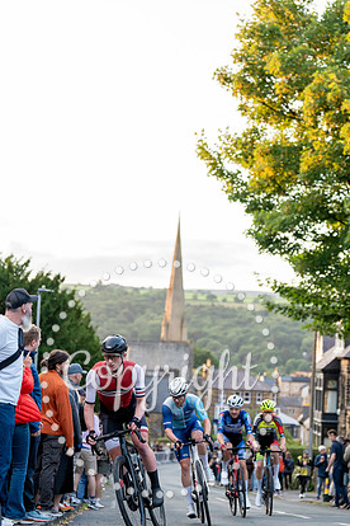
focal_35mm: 76
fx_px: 1108
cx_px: 184
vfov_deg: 26.6
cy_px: 271
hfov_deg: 17.9
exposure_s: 1/1000
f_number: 2.8
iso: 2000
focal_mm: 70
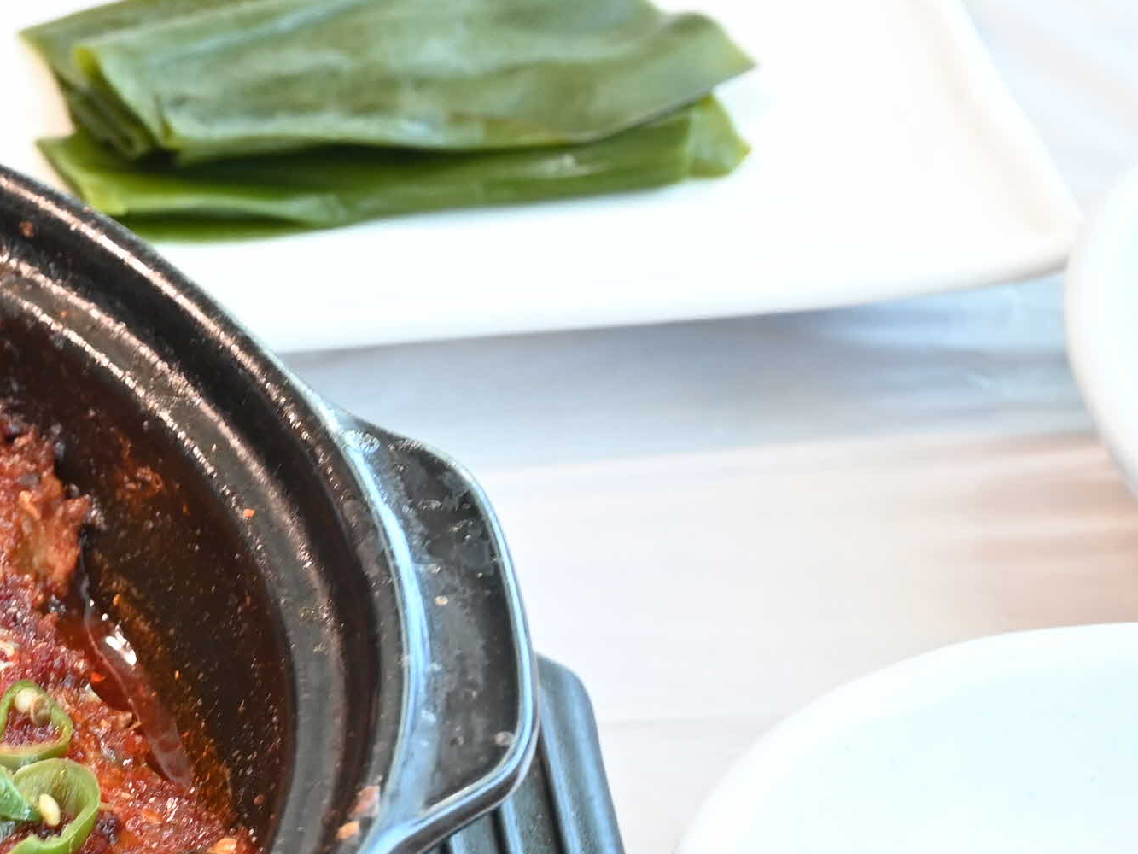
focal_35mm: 160
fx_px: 5260
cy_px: 857
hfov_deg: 11.7
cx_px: -664
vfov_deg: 9.2
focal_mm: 49
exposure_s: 1/100
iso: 800
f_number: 6.3
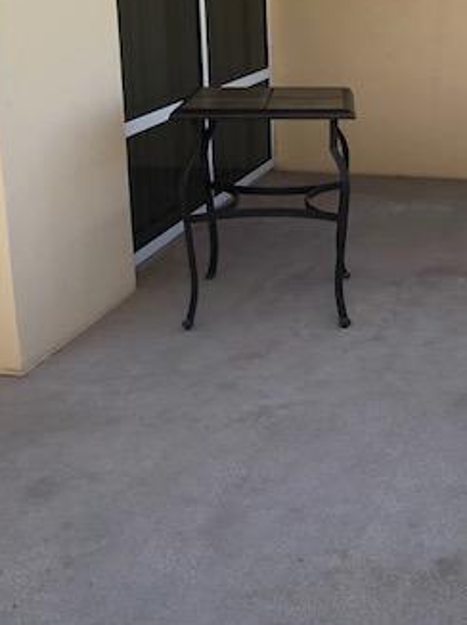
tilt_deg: -11.6
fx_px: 991
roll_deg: +2.1
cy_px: 186
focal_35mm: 55
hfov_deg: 25.8
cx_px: 411
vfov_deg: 34.5
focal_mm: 3.99
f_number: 1.8
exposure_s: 1/390
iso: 20
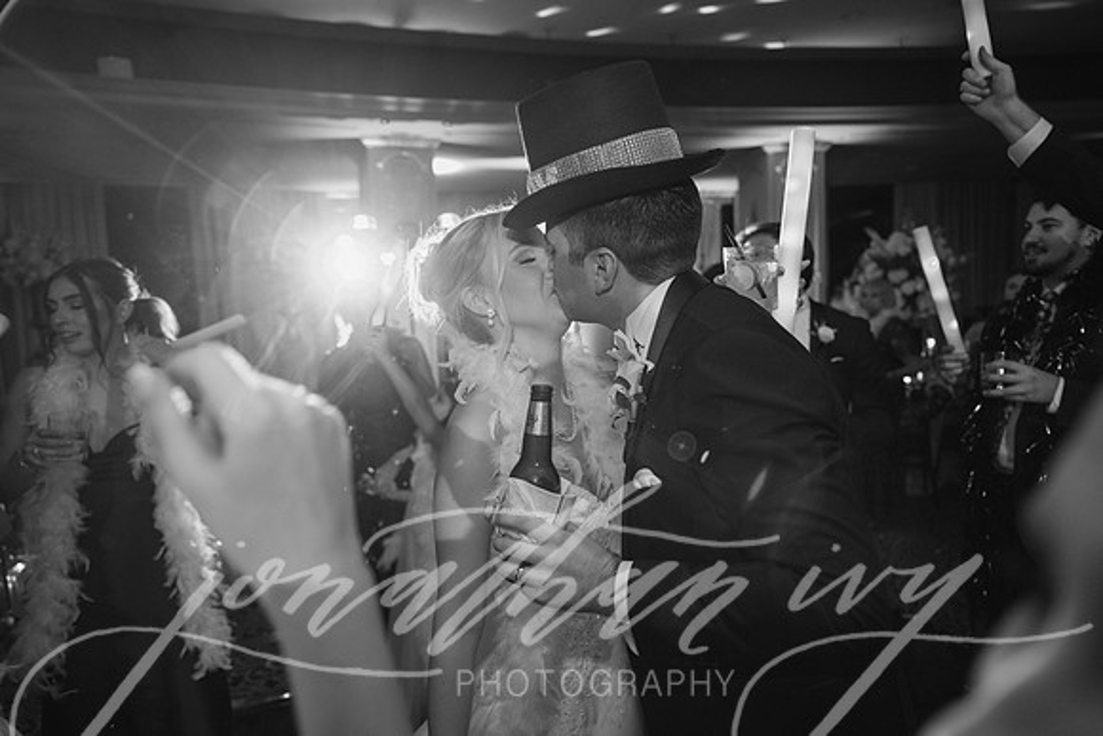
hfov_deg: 73.7
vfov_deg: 53.2
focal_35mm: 24
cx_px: 552
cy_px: 368
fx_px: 735
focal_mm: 24
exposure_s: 1/160
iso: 2000
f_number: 2.8
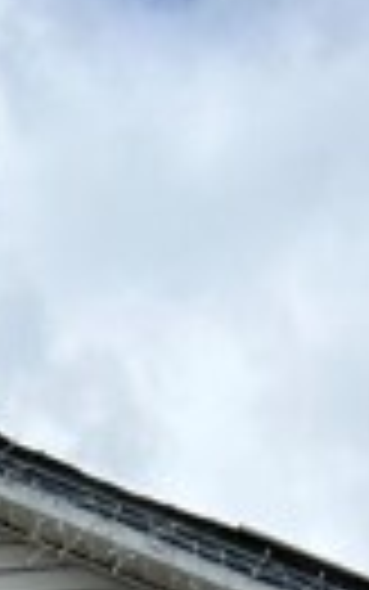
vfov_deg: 10.7
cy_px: 1513
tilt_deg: +7.7
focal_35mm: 161
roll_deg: -0.9
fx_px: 2588
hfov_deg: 8.0
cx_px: -207
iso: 50
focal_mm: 5.7
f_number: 1.5
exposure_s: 1/5319
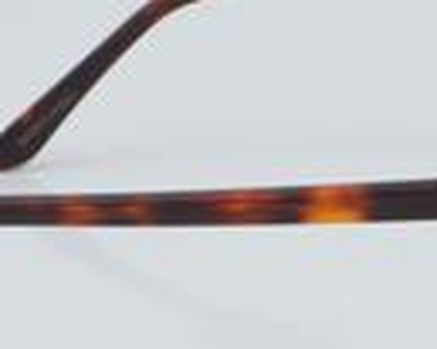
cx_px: 379
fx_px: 2817
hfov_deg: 8.8
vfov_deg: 7.1
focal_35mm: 218
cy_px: 176
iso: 100
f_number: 32
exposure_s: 1/3
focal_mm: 50
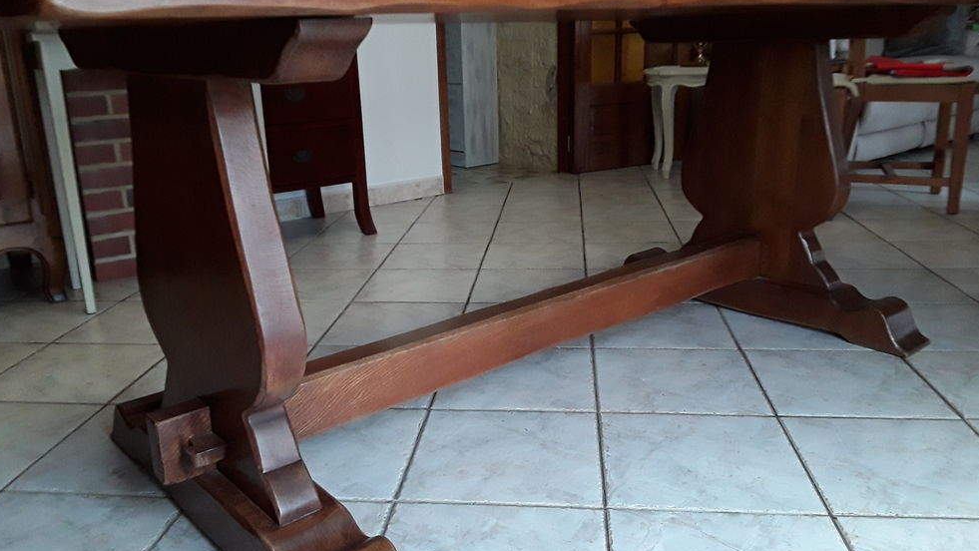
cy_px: 290
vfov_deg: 38.9
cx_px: 487
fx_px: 779
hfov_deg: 64.3
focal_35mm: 30
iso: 200
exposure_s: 1/33
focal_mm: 2.91
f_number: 1.9
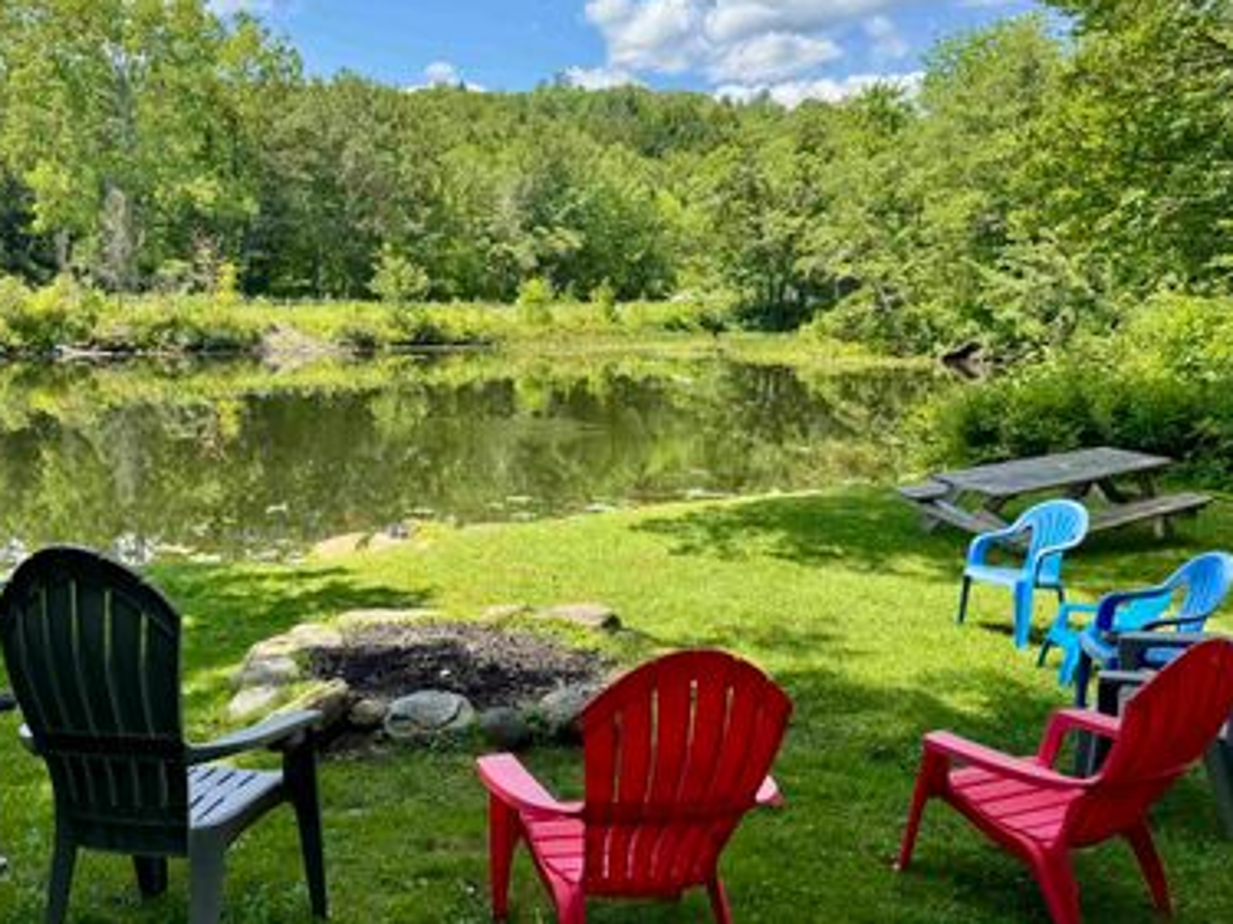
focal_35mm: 32
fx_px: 1139
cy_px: 446
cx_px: 460
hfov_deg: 56.1
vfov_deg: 44.1
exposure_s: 1/1425
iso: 80
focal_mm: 6.76
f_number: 1.78
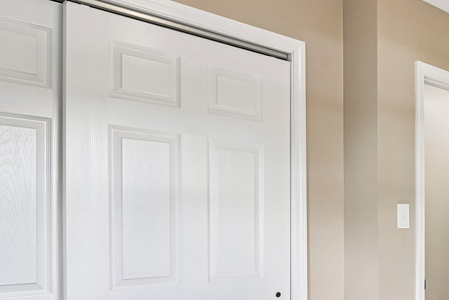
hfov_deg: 37.6
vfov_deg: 32.2
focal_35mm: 41
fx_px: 511
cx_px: 519
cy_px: 217
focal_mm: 16
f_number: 8
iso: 200
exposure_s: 1/15
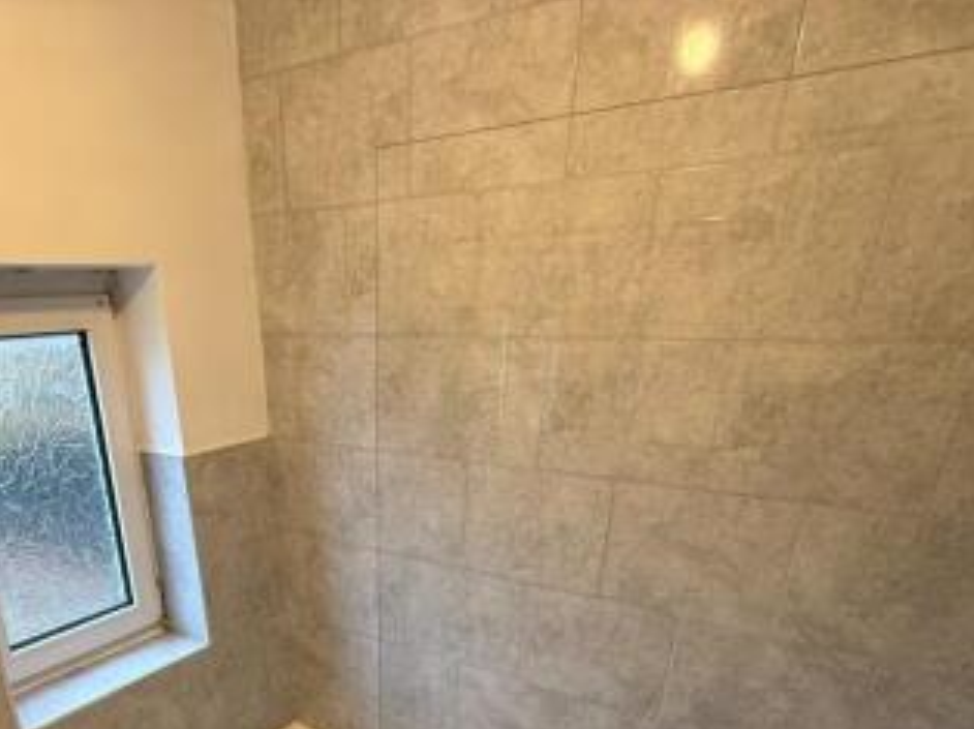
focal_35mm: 26
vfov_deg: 47.0
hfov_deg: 66.1
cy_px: 675
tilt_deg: -27.9
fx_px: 731
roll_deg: +1.6
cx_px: 352
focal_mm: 2.22
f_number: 2.2
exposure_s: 1/50
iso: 200
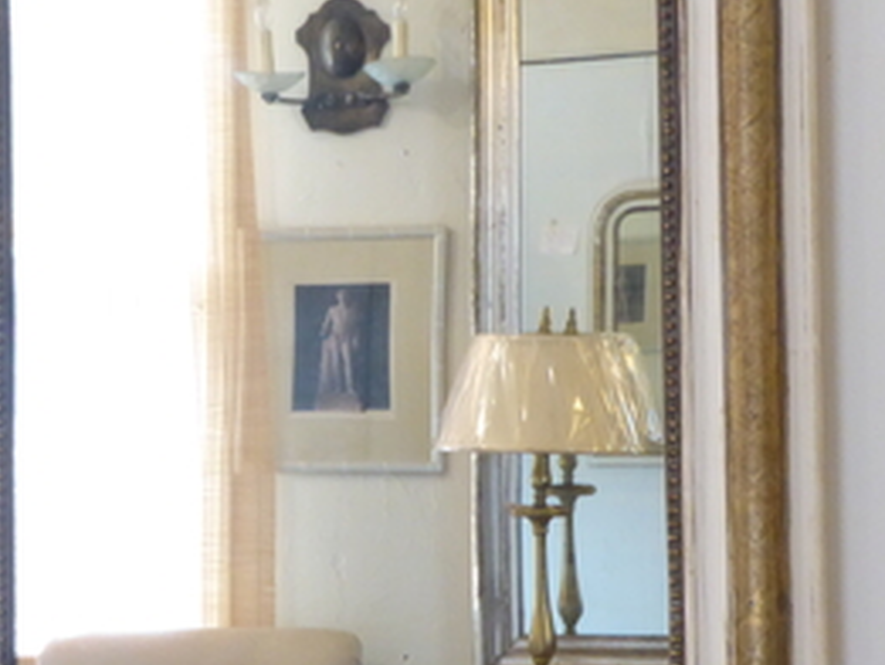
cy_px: 373
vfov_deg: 17.4
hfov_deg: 22.9
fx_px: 2174
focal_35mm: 85
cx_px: 309
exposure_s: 1/4
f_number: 7.1
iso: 500
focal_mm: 6.7
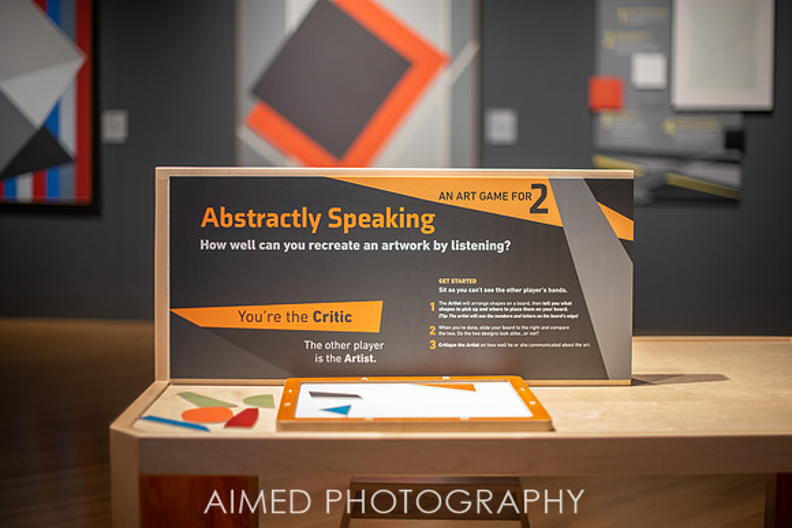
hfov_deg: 39.0
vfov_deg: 26.6
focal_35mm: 51
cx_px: 396
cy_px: 264
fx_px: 1117
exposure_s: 1/125
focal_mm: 50
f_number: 1.4
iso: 500
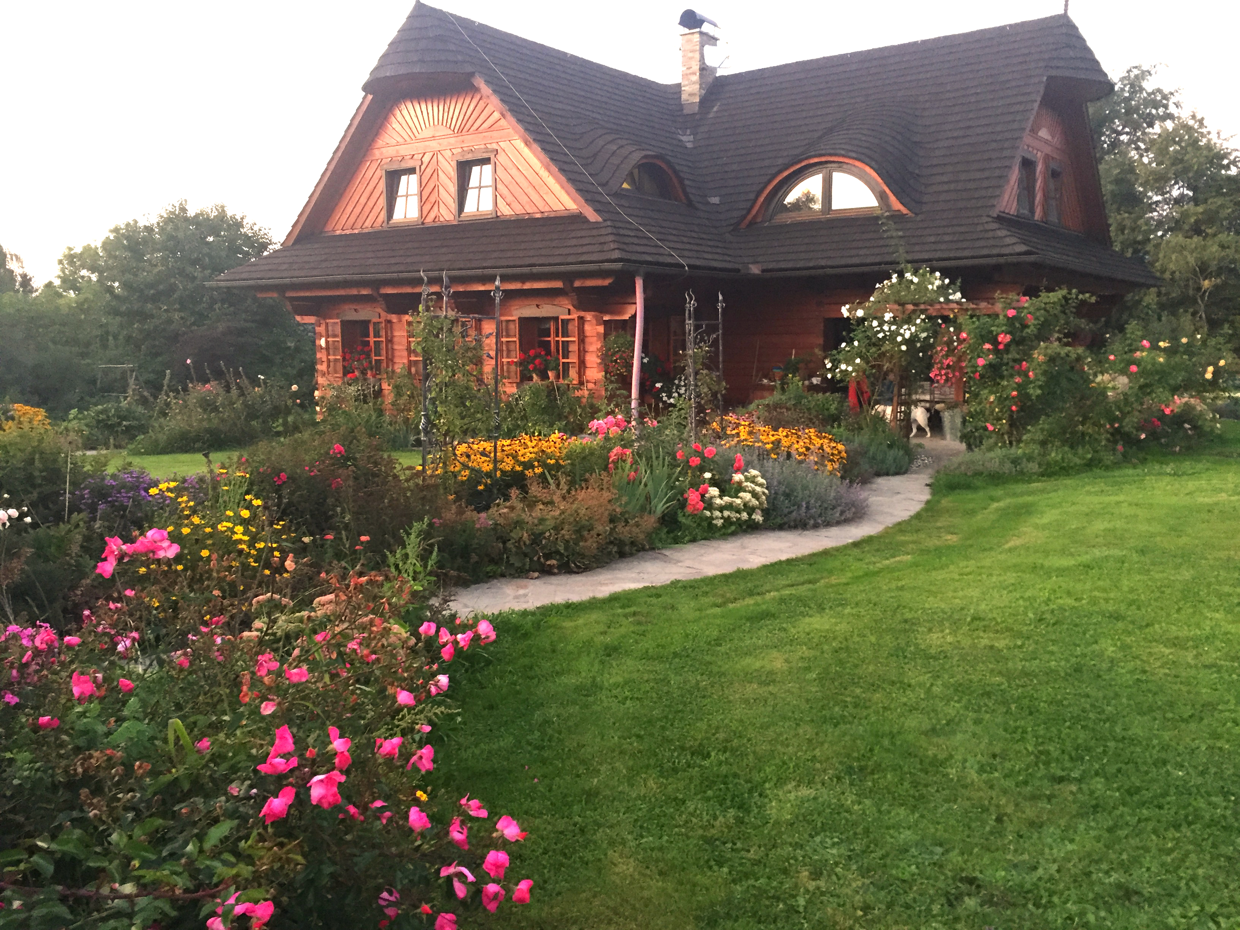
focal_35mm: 29
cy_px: 465
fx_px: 1039
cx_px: 620
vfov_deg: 48.2
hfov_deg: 61.7
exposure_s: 1/33
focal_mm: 4.2
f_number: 2.2
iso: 250
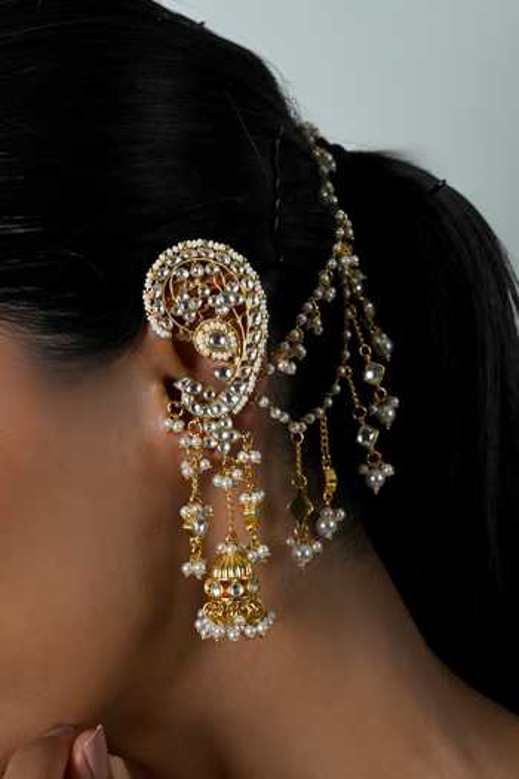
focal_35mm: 50
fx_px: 1081
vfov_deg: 39.6
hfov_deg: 27.0
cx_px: 260
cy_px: 390
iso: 500
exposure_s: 1/125
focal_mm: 50
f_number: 7.1
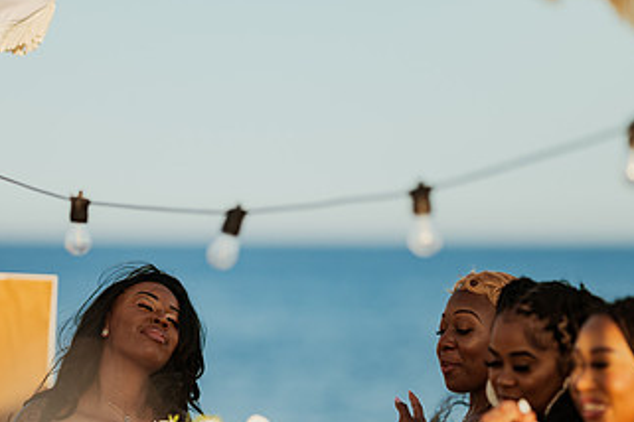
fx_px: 4297
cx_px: 207
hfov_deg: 8.4
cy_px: 346
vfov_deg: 5.6
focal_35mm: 244
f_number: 1.8
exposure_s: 1/3200
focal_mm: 135
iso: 100
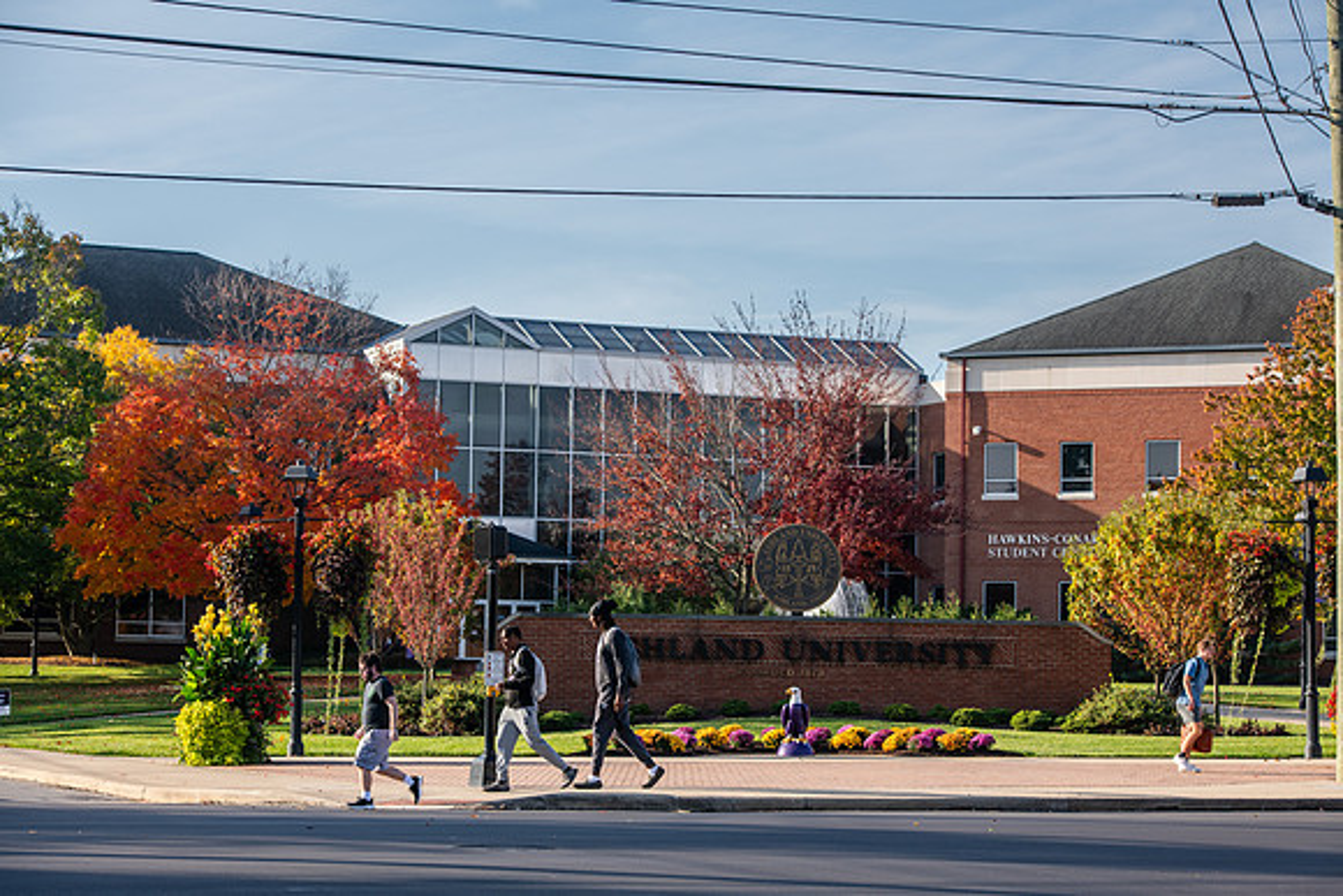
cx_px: 672
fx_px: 3433
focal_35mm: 92
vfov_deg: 14.9
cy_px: 448
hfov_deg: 22.1
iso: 160
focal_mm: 92
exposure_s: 1/400
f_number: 6.3
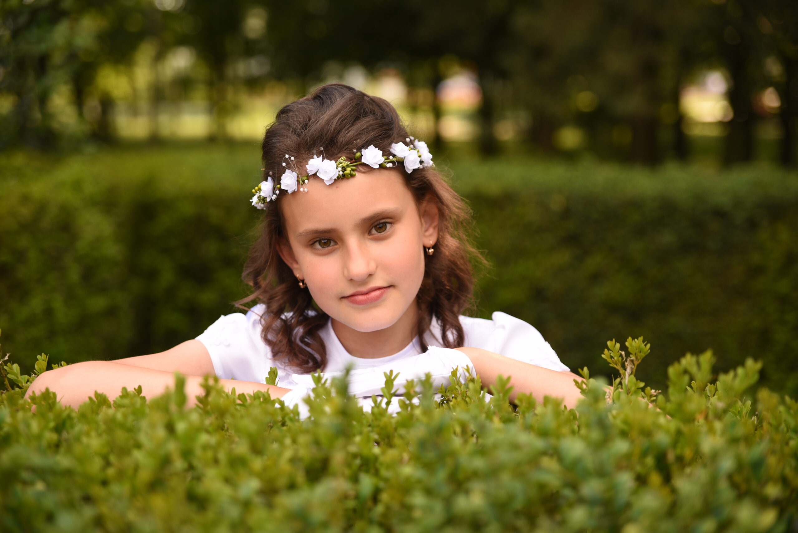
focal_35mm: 70
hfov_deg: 28.8
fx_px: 1552
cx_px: 399
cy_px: 266
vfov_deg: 19.5
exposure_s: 1/800
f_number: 2.8
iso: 250
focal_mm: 70
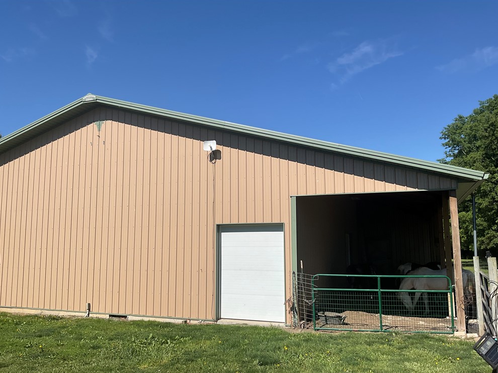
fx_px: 431
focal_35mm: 30
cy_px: 191
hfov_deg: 60.0
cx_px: 250
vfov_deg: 46.8
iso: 16
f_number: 1.8
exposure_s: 1/2667
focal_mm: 3
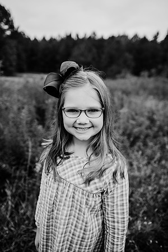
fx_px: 168
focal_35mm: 24
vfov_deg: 73.7
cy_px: 126
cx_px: 84
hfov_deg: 53.1
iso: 125
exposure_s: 1/800
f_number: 2.2
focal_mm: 24
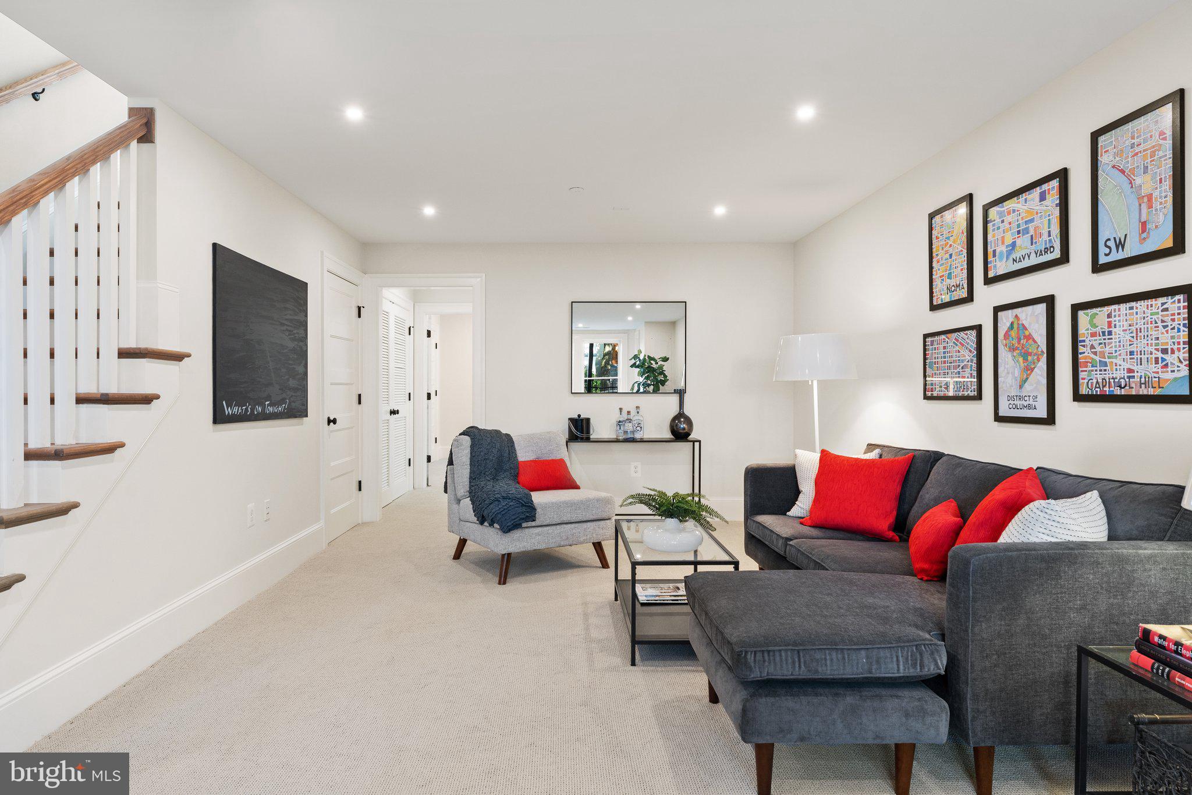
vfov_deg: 62.2
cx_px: 596
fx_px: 659
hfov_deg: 84.3
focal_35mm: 20
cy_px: 398
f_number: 8
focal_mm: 19.9
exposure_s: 1/4
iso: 500
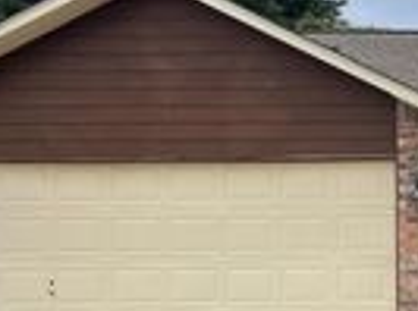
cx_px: 619
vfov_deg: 14.8
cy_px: 284
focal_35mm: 98
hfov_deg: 18.0
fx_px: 1180
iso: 32
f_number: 1.6
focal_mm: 4.2
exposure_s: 1/1033
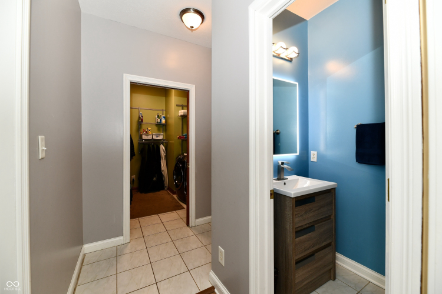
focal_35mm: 14
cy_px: 147
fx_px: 172
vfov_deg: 81.2
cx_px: 221
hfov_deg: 104.3
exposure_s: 1/60
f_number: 6.3
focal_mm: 14
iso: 640
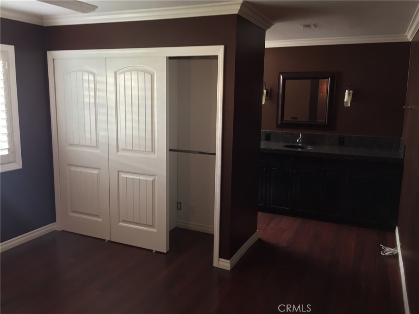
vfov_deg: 48.2
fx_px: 351
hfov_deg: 61.7
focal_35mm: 29
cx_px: 210
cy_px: 157
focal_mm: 4.15
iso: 125
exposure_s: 1/30
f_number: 2.2
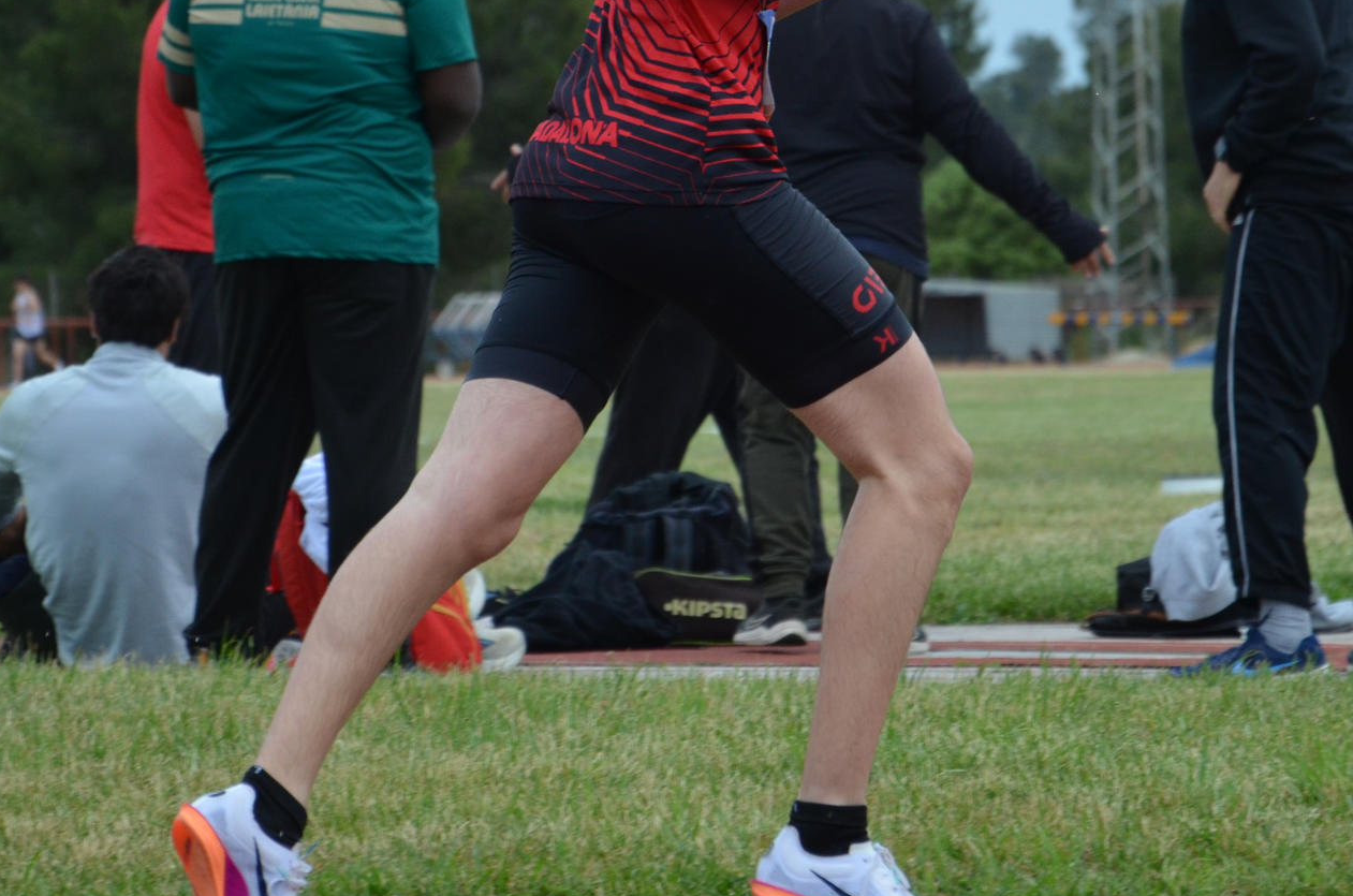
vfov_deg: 5.3
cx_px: 769
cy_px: 226
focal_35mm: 256
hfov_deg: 8.1
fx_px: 9594
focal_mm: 105
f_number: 5.6
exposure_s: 1/1000
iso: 640
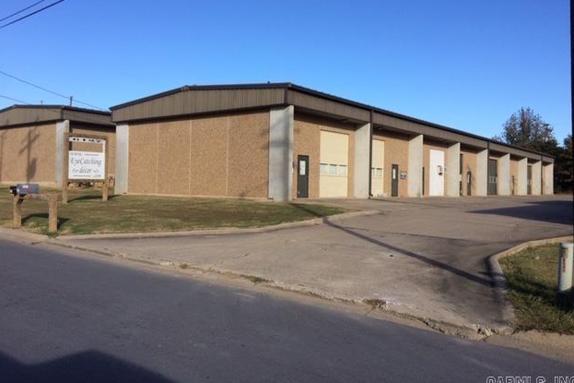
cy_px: 173
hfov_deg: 60.3
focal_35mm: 31
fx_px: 494
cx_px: 284
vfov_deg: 42.3
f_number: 2.2
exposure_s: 1/1642
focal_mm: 4.15
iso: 32
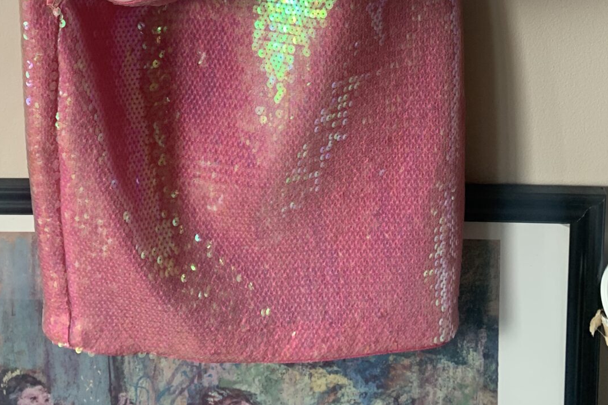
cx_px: 296
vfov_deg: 22.5
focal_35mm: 52
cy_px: -157
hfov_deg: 38.2
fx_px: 878
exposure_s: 1/121
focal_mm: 4.25
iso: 64
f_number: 1.8
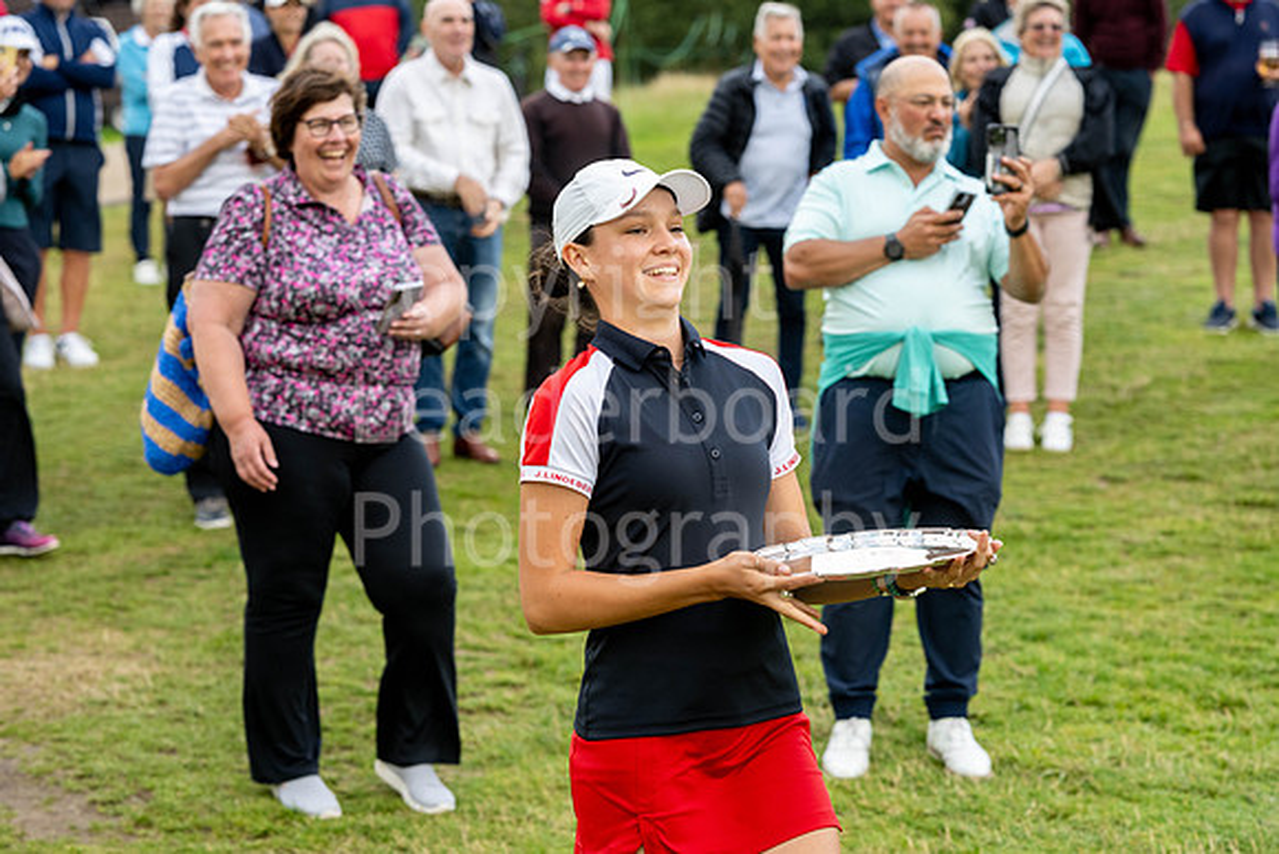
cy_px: 427
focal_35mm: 85
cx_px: 640
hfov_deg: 23.9
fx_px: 3020
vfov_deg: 16.1
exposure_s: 1/500
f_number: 4
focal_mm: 85
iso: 400
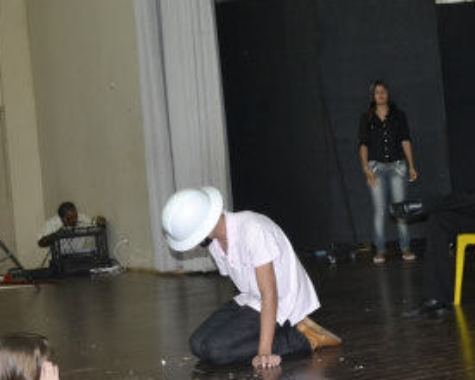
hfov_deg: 23.0
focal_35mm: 82
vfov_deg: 18.7
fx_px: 1153
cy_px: 186
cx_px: 370
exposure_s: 1/60
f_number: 4.2
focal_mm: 32
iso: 3200
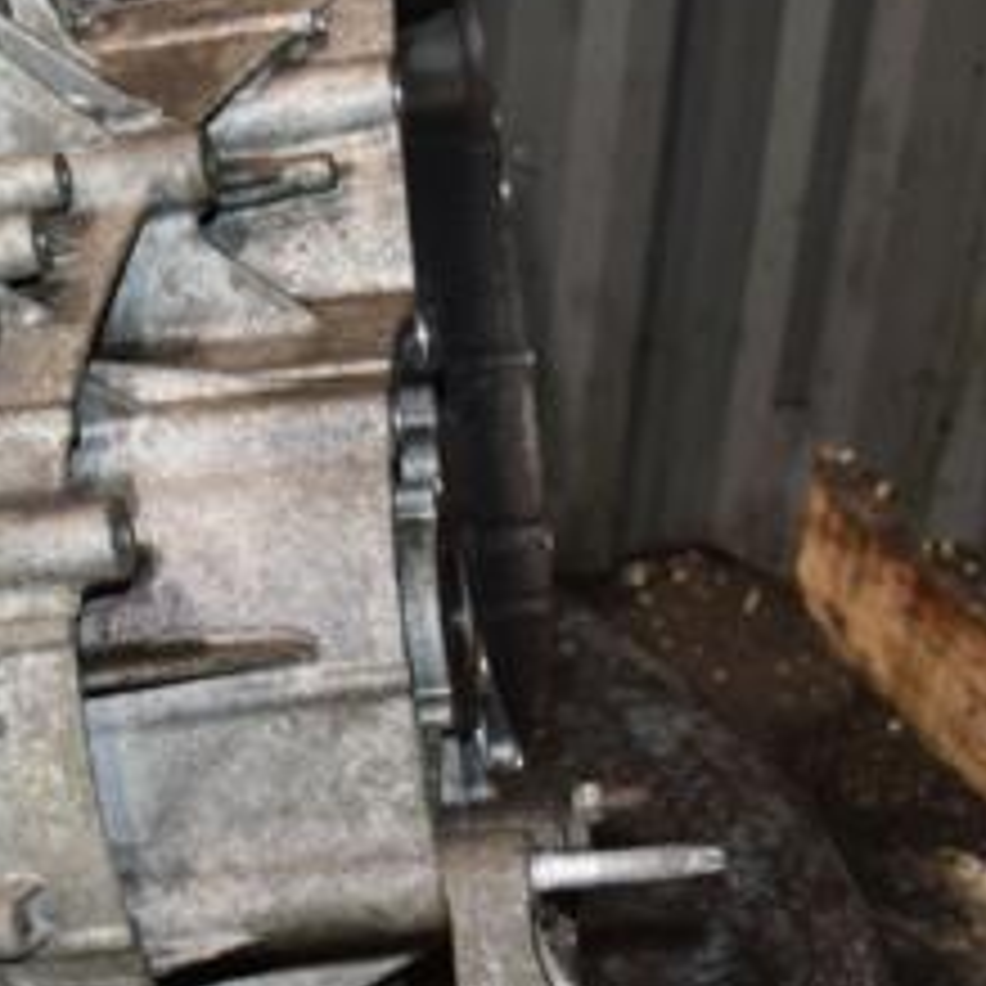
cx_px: 108
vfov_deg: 27.3
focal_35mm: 63
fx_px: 2030
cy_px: 477
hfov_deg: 26.4
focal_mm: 18
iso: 800
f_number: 5
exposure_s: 1/60
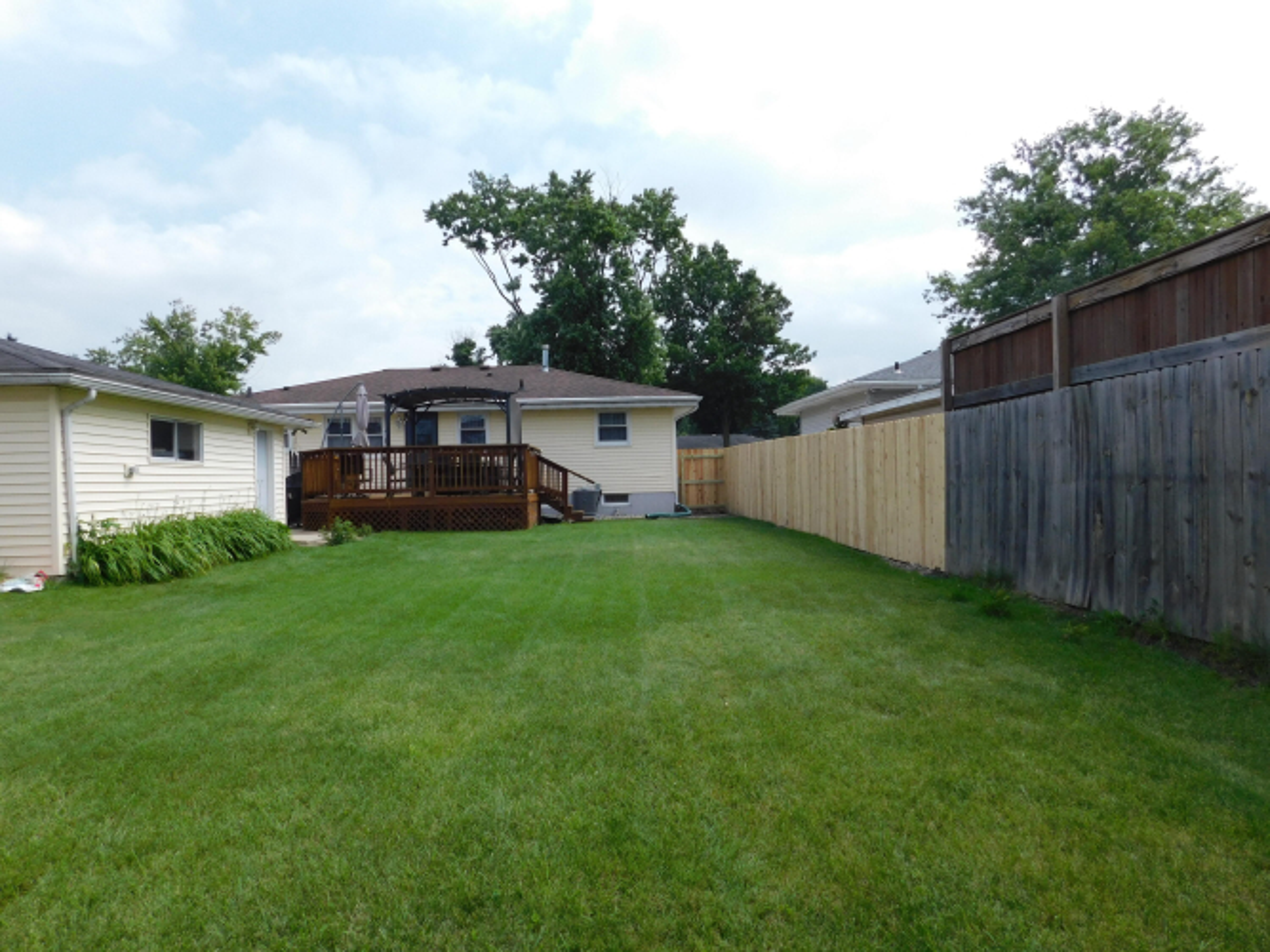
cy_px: 476
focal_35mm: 23
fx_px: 844
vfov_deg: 58.9
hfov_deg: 73.9
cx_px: 635
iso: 125
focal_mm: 4
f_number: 6
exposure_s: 1/400
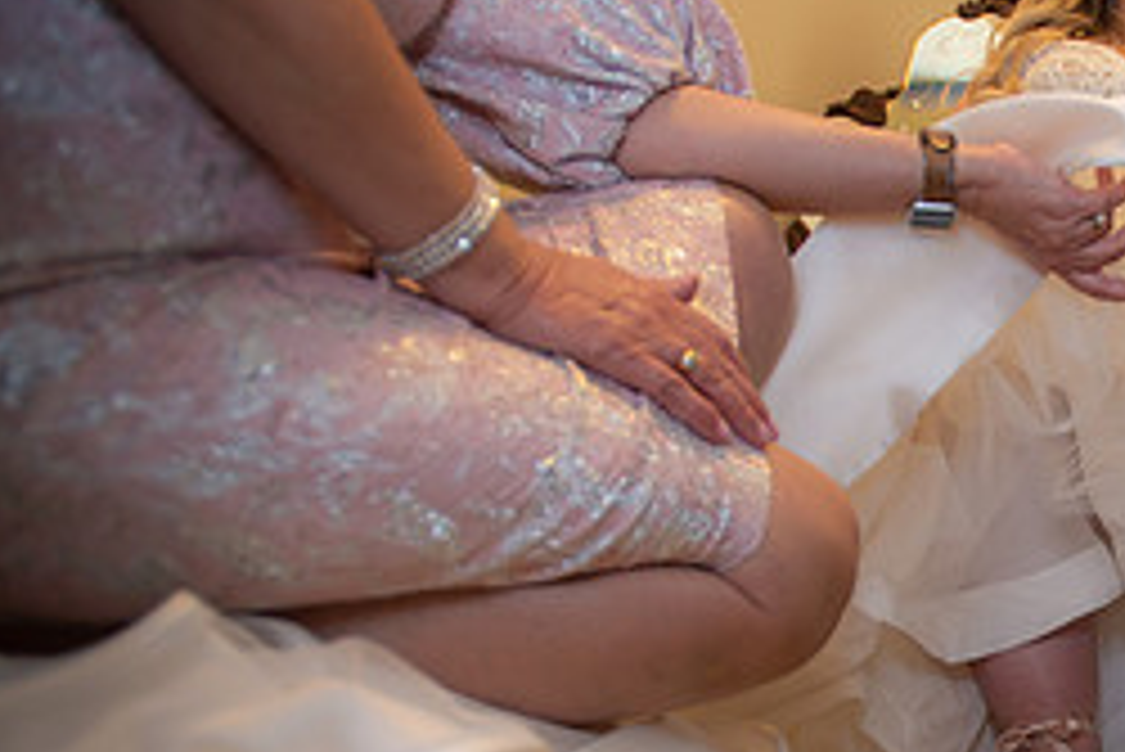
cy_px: 621
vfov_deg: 29.7
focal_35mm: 44
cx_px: 1220
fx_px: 1376
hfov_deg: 37.6
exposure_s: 1/60
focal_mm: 19
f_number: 2.8
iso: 640
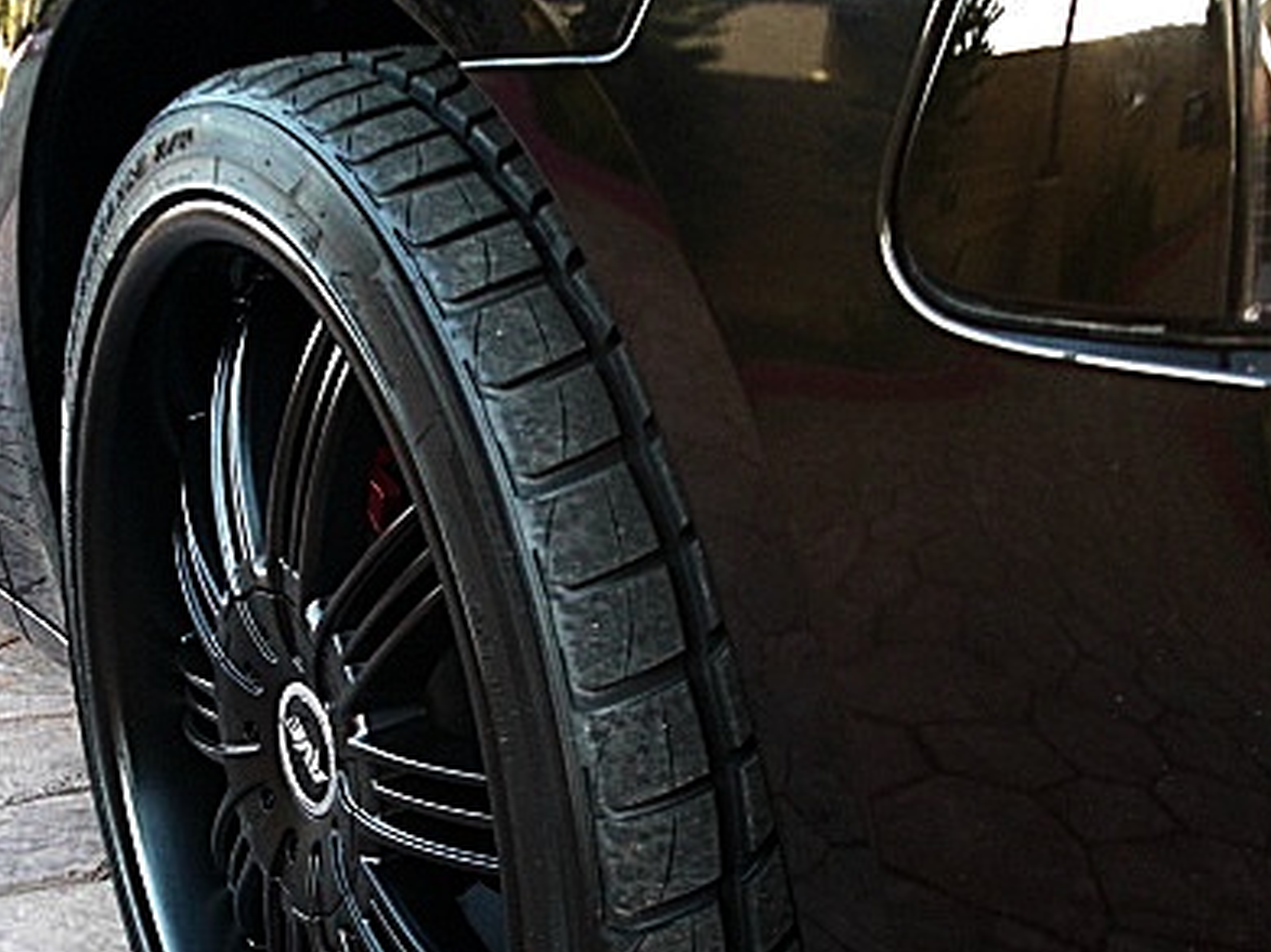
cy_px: 588
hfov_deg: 32.6
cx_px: 533
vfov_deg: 24.7
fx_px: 2166
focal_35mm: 59
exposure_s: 1/100
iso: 400
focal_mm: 6.3
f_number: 2.8
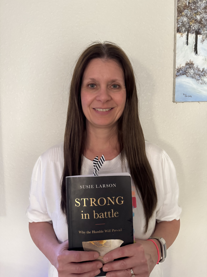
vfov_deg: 71.6
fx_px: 191
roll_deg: +2.4
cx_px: 104
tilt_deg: -8.7
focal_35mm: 24
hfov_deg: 56.8
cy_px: 138
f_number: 1.78
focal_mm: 6.76
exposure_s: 1/57
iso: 800
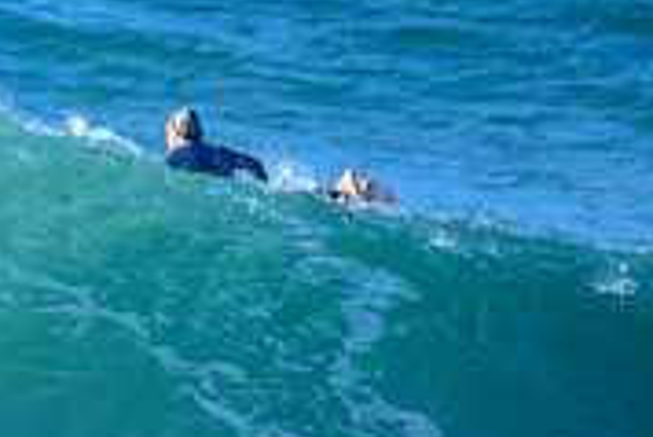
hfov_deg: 0.8
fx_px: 47416
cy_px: 611
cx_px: -356
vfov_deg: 0.5
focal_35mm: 2612
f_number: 8
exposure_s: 1/2000
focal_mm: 800
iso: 1100
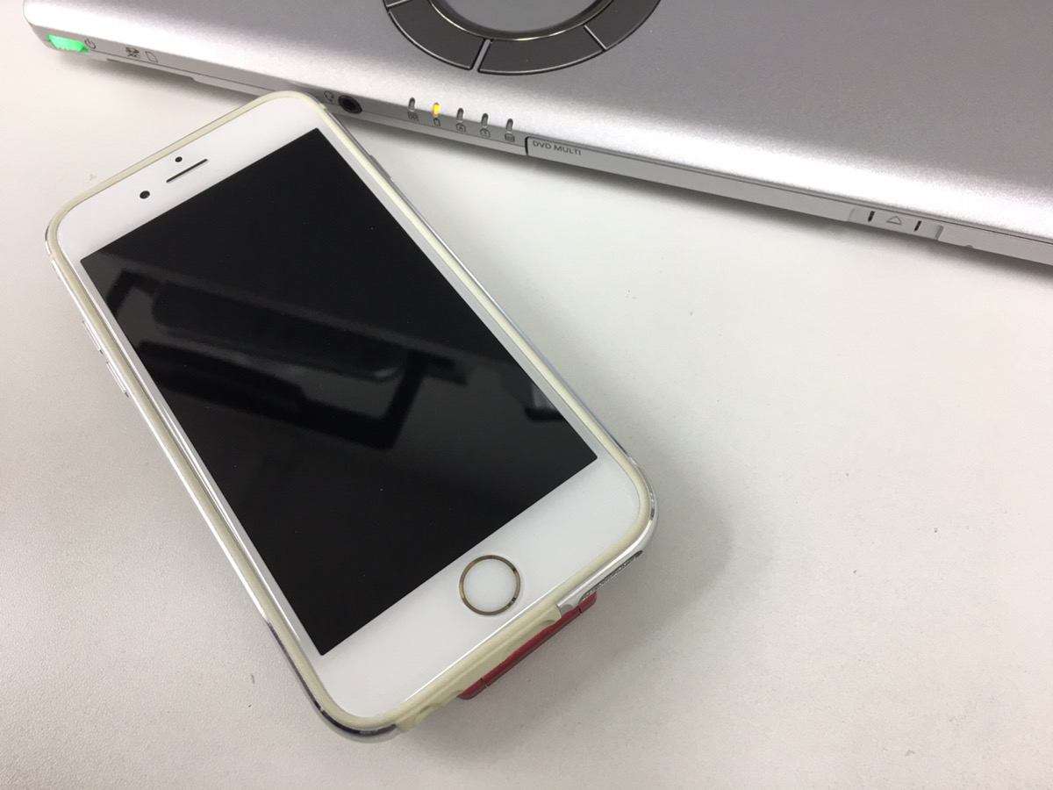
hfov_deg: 61.7
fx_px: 882
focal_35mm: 29
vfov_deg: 48.2
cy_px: 395
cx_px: 526
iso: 25
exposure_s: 1/15
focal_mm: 4.15
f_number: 2.2
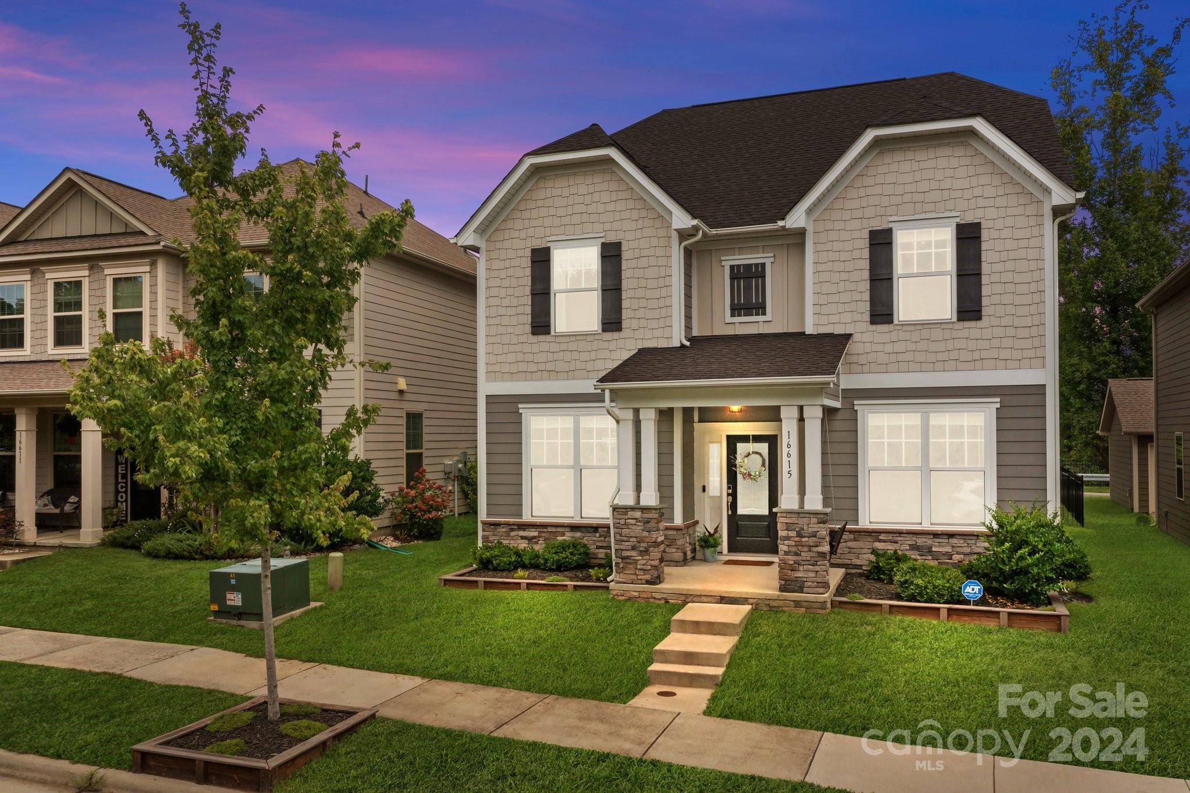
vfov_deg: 46.4
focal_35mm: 28
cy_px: 396
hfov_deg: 65.5
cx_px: 595
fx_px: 925
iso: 100
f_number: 6.3
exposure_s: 1/640
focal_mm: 10.26
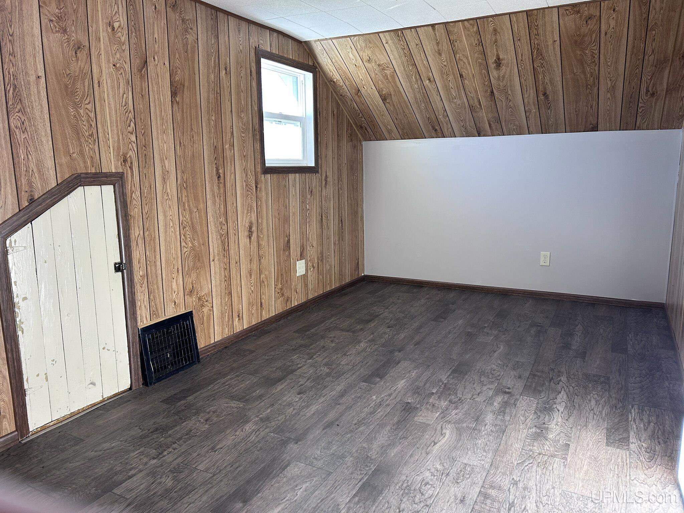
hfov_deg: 67.3
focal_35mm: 26
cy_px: 256
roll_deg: +1.1
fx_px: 514
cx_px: 342
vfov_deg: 53.1
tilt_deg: -9.8
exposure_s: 1/117
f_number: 1.5
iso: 100
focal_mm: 5.7
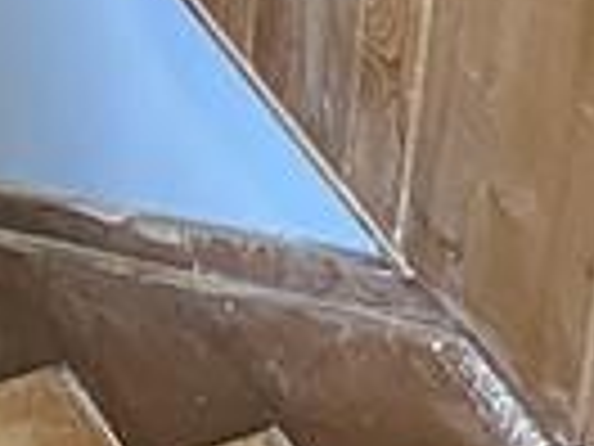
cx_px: -256
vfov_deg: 7.1
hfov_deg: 10.3
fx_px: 3192
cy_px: -937
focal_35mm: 186
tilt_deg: -24.8
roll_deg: -0.5
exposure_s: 1/40
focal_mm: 6.86
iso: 800
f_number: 1.78
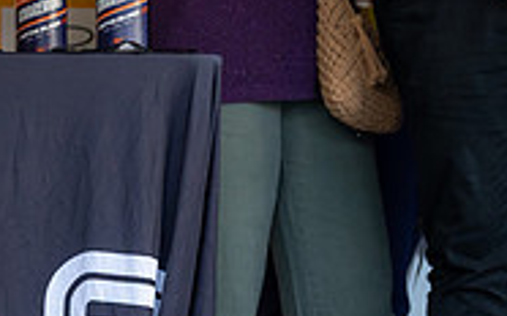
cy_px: -97
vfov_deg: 3.1
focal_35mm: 420
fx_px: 5800
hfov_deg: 5.0
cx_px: -74
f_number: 4
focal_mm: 132
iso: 1600
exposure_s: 1/1000
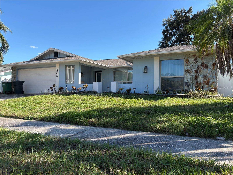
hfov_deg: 67.3
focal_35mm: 26
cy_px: 88
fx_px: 175
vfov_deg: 53.1
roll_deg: -0.3
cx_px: 116
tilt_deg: +2.4
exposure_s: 1/1451
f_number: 1.6
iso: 50
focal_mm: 5.96
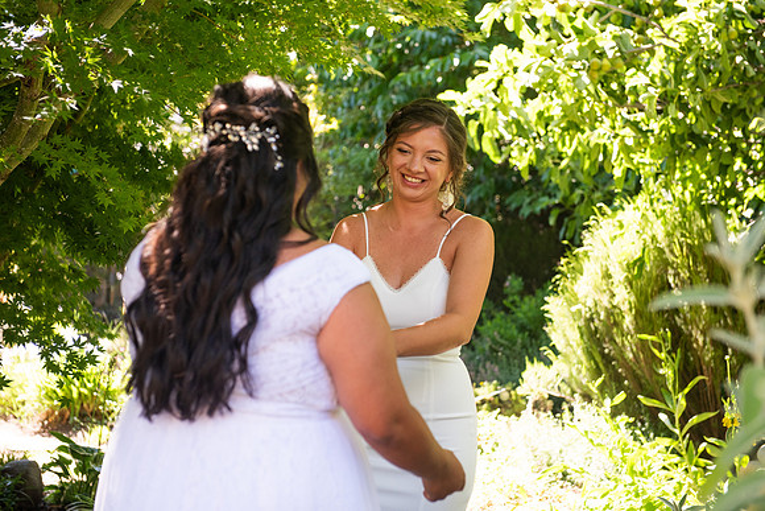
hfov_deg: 28.8
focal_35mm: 70
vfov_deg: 19.5
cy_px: 256
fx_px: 1488
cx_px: 382
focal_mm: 70
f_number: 4
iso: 640
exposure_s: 1/500
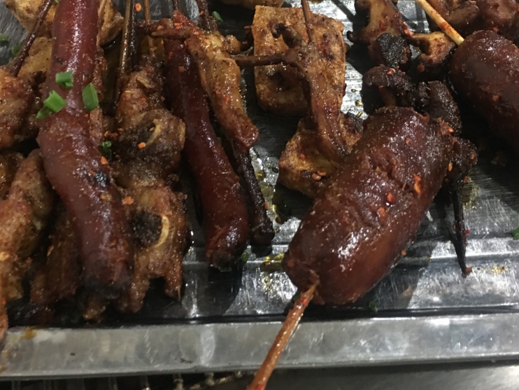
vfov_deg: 35.7
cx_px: 278
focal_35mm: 40
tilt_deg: -52.0
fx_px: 600
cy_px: 133
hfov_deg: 46.7
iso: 100
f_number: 2.2
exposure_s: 1/4
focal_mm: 4.15
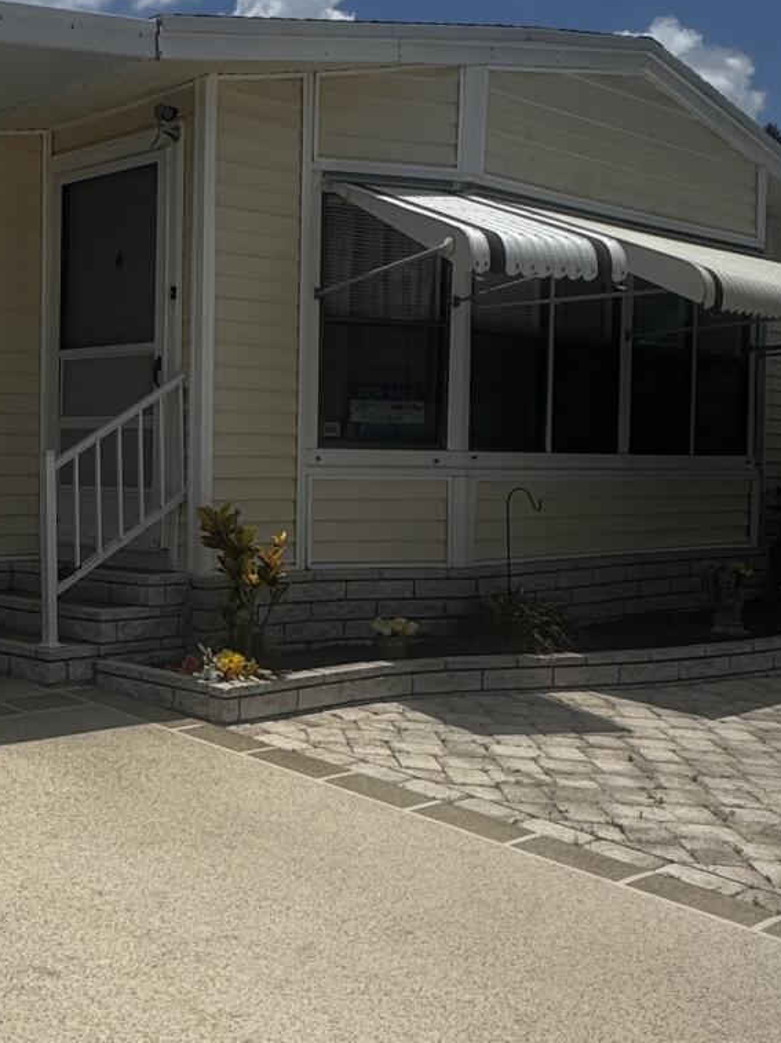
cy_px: 514
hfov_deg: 34.7
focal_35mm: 37
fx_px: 1114
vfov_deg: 50.2
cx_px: -20
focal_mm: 2.22
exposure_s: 1/3906
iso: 40
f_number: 2.2
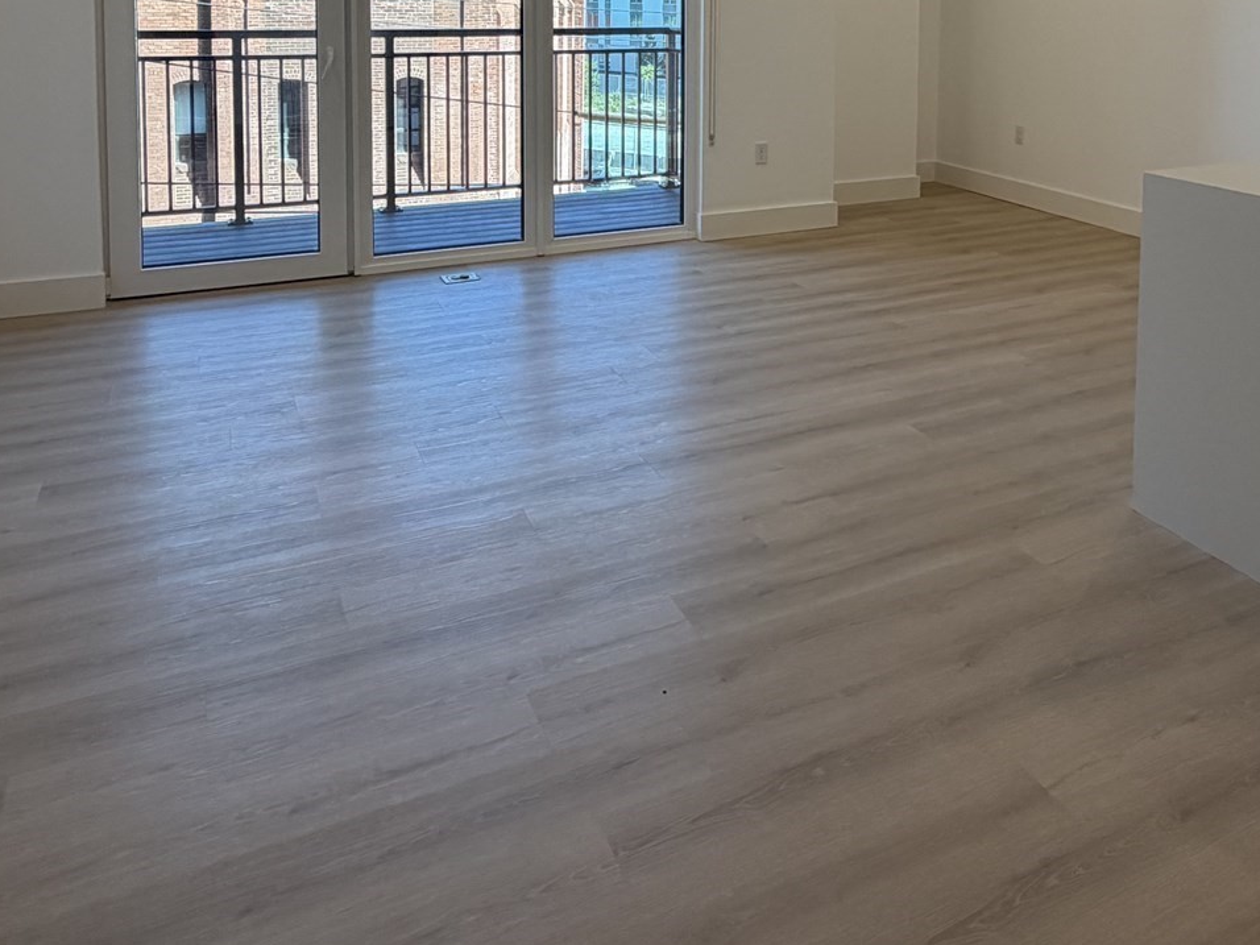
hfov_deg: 59.2
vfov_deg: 42.0
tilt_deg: -3.9
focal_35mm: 30
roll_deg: -0.3
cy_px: 53
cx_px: 787
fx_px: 1092
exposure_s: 1/120
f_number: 2.2
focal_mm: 2.22
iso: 100
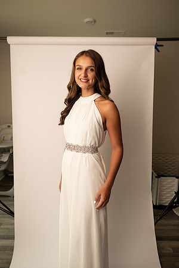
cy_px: 134
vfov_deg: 73.7
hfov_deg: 53.1
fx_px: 179
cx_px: 90
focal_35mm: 24
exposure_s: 1/160
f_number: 3.2
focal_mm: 24
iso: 100
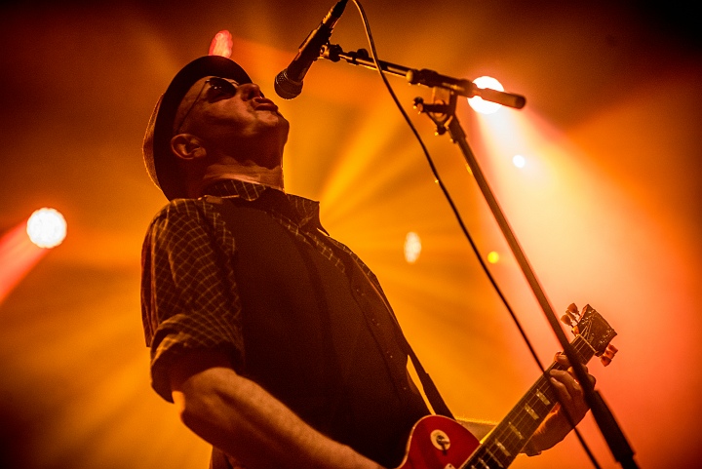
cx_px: 351
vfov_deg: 19.5
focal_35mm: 70
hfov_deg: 28.8
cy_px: 234
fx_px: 1366
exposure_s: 1/80
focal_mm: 70
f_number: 2.8
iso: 2000
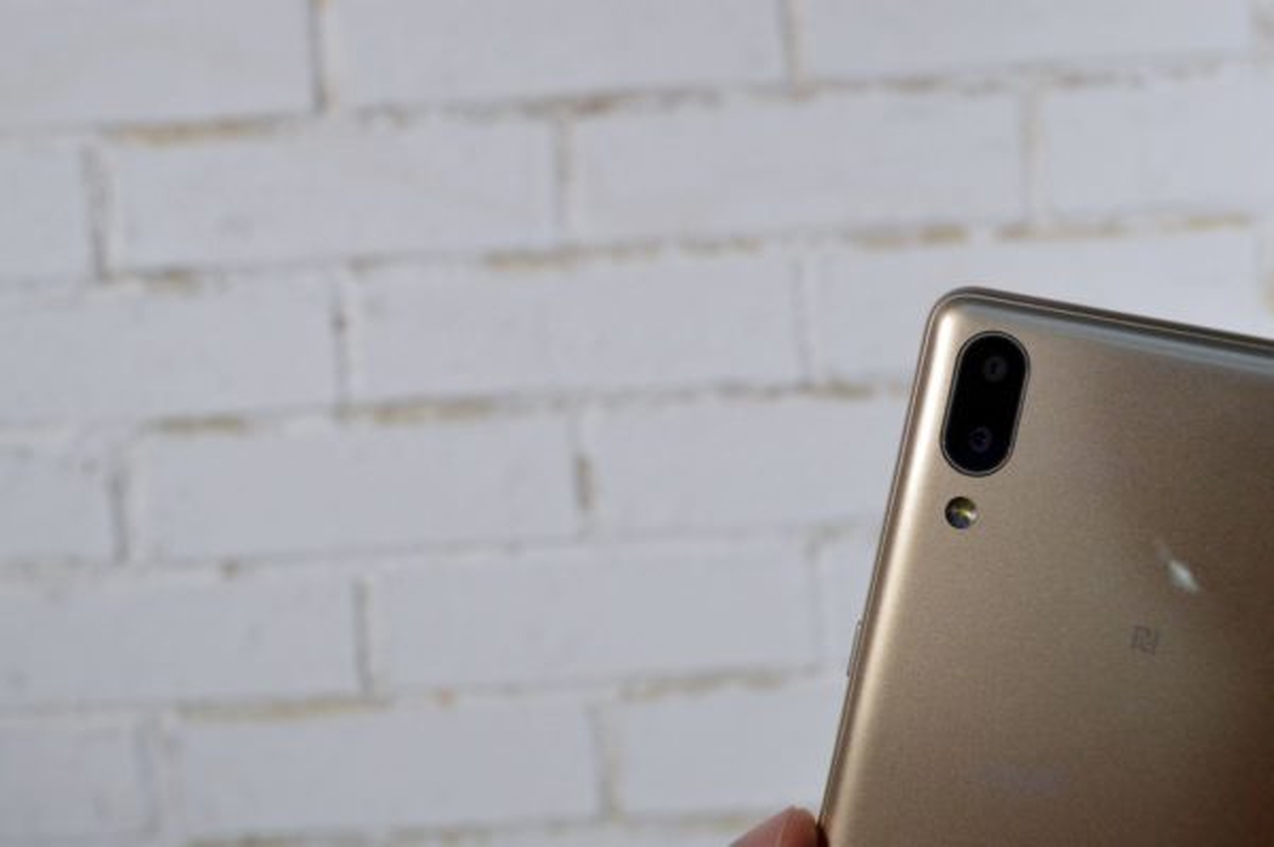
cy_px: 424
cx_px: 637
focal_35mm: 44
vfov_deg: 30.8
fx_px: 1538
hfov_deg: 45.0
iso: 1600
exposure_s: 1/500
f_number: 10
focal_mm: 29
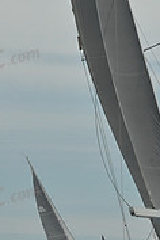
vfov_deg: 8.9
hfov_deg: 6.0
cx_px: 111
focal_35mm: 229
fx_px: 1527
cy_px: -16
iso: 320
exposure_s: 1/1250
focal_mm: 70
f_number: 11
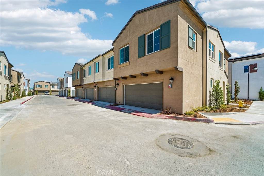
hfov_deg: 104.3
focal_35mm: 14
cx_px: 132
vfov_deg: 81.2
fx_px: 103
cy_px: 88
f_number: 7.1
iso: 100
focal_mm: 14
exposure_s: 1/250
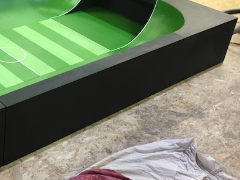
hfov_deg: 30.9
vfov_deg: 24.7
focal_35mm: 59
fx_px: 409
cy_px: 59
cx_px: 16
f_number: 2.2
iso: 160
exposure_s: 1/33
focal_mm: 4.15
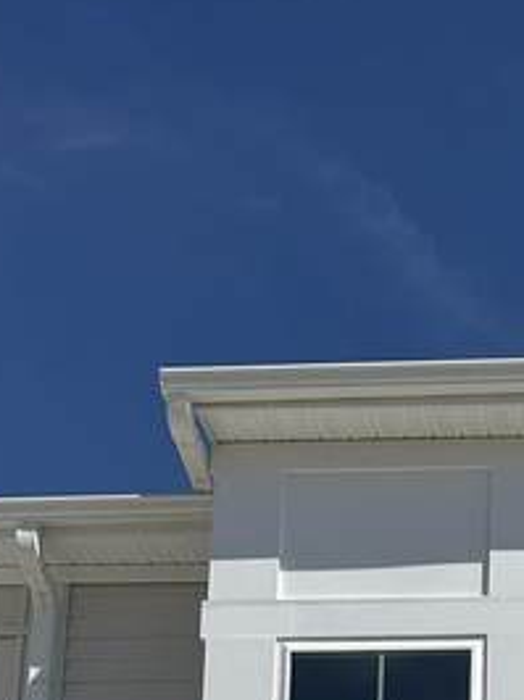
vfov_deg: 17.8
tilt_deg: +12.6
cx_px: 698
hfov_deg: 14.9
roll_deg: -0.3
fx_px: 1900
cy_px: 1161
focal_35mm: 94
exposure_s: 1/11364
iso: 50
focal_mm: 5.7
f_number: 1.5
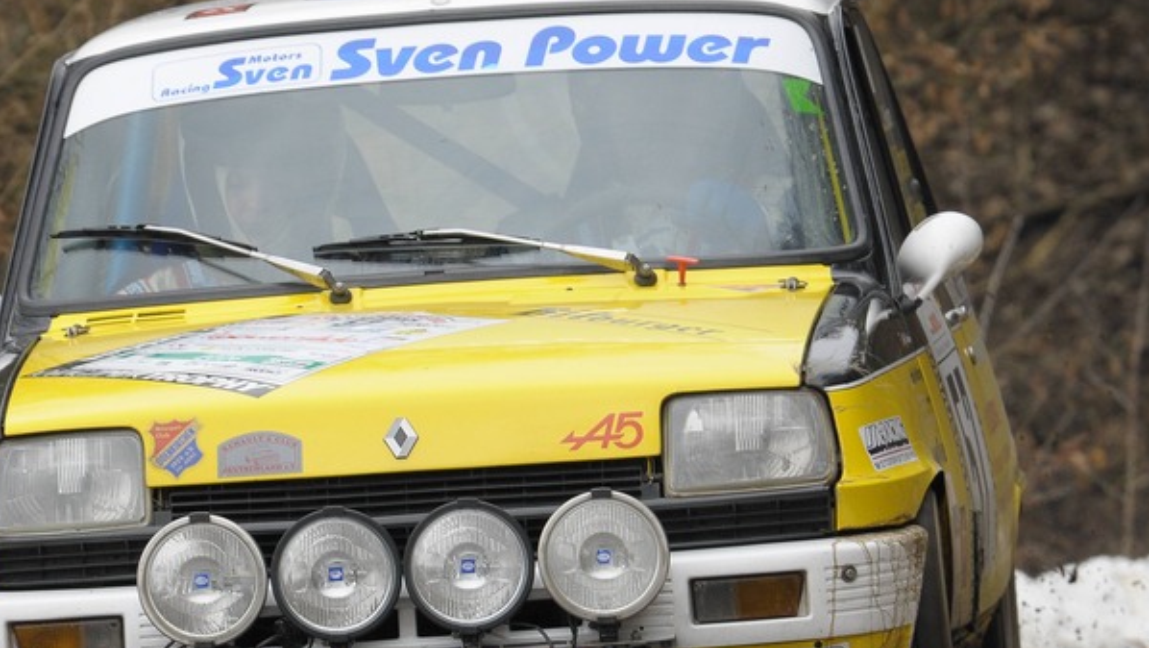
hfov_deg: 3.0
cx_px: 505
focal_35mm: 725
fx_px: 22098
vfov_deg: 1.7
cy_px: 469
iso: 400
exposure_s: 1/200
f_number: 7.1
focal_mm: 270
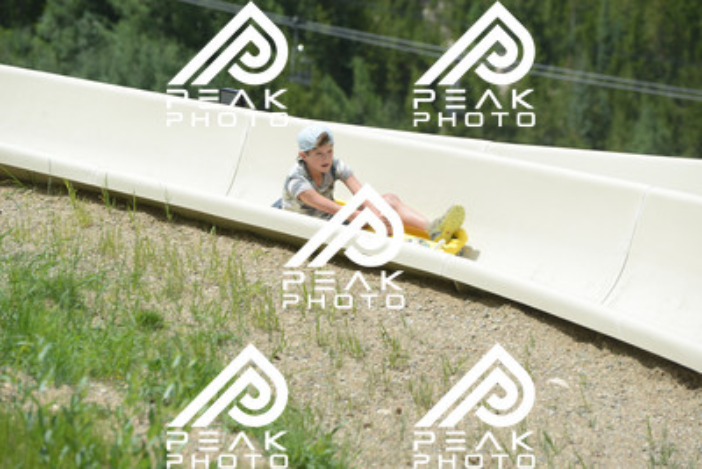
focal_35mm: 195
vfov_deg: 7.0
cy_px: 234
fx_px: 3804
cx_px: 351
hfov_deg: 10.5
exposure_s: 1/640
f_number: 6.3
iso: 200
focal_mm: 195
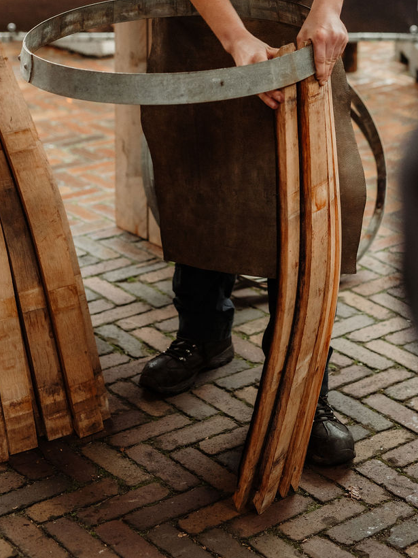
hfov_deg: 16.4
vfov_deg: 21.2
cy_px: 39
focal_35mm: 90
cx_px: 275
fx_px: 1449
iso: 640
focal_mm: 50
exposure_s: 1/100
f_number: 2.8
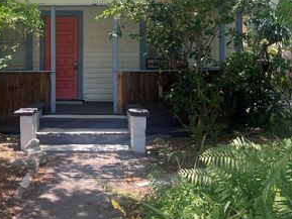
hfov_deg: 41.1
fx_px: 380
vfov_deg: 31.6
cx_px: 82
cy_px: 55
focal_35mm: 45
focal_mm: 5.7
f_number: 1.5
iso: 50
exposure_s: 1/533
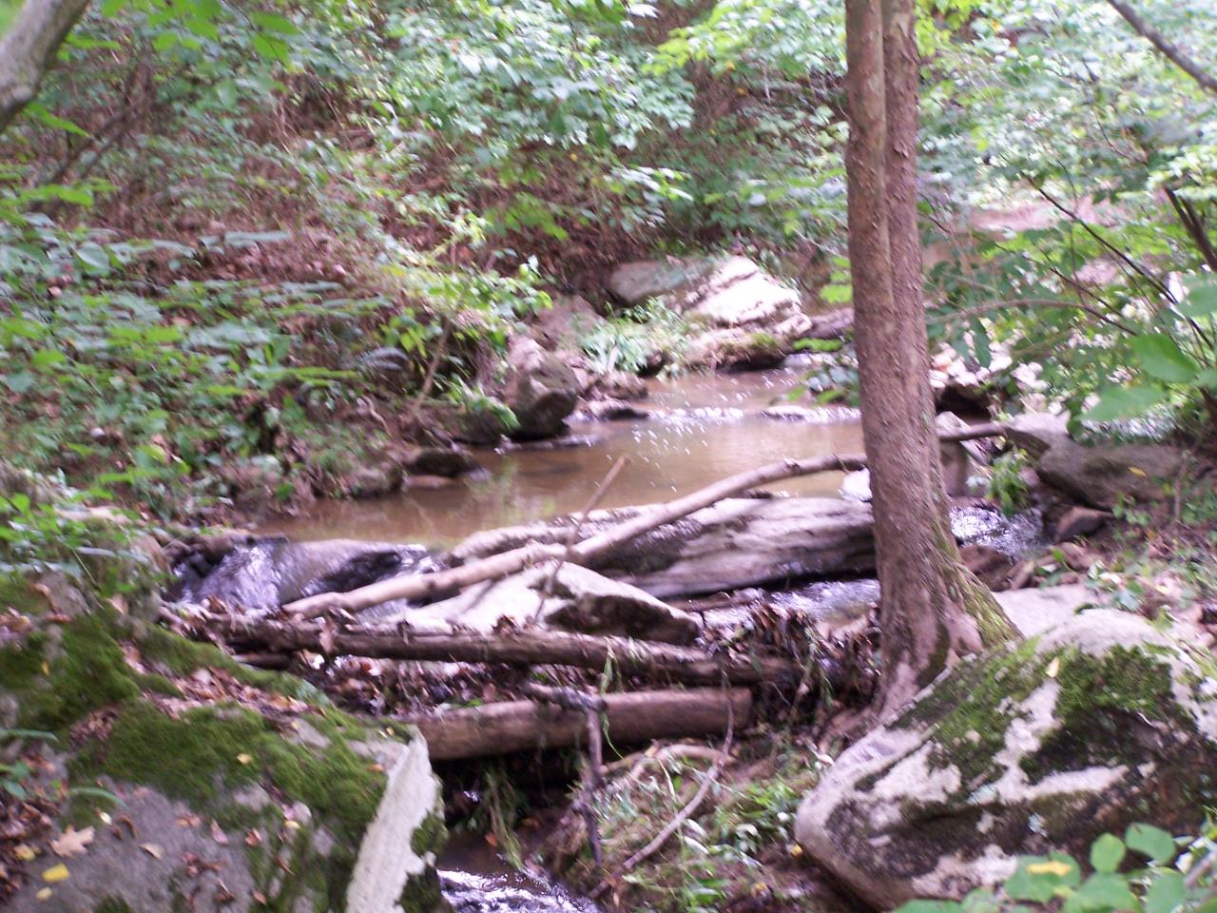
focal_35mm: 105
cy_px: 456
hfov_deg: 18.7
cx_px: 608
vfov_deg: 14.1
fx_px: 3692
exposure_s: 1/25
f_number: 3.2
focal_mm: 17.5
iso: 140
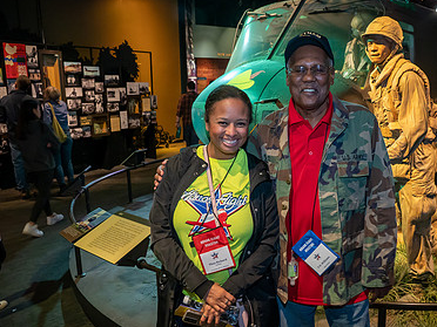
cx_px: 265
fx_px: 454
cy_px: 175
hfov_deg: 51.0
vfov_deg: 39.6
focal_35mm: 36
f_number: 5
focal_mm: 24
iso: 3600
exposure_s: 1/30
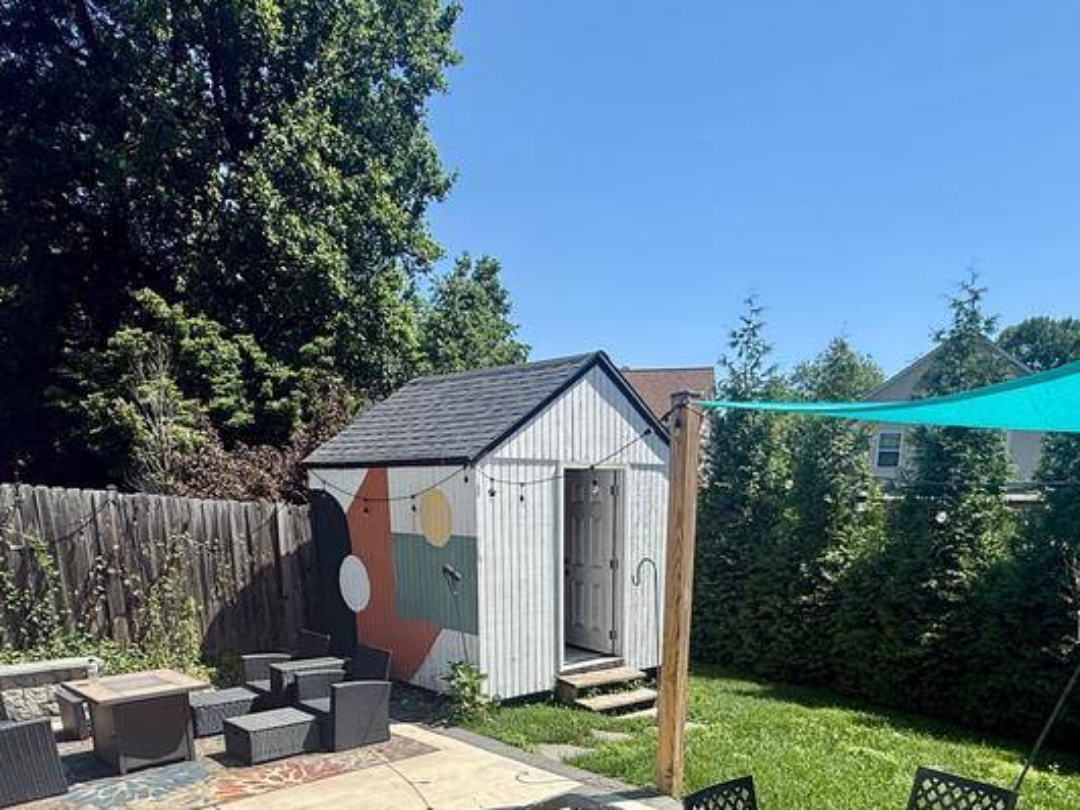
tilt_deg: -12.9
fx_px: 842
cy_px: 710
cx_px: 584
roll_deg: -0.7
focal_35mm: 27
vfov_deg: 46.9
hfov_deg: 65.2
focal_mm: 2.22
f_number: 2.2
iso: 50
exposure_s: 1/2237
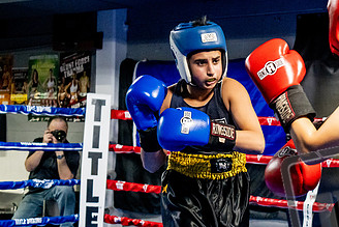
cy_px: 175
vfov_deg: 14.8
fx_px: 867
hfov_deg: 21.8
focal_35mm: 92
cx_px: 283
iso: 5000
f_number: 2.8
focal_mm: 35
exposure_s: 1/800
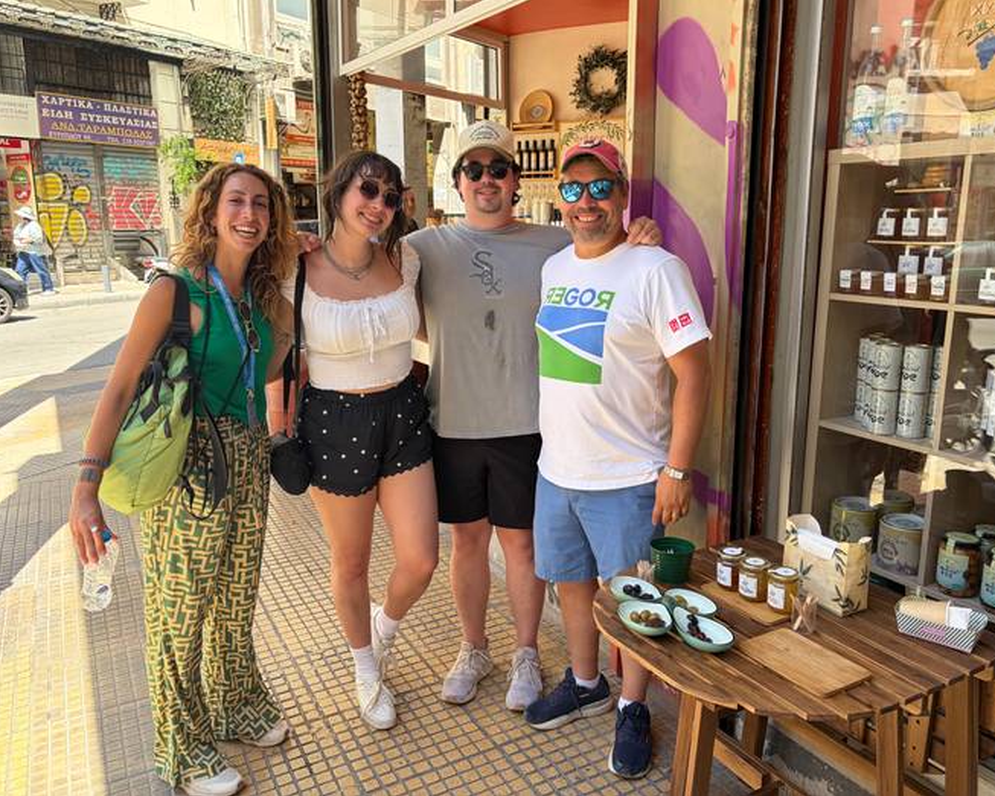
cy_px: 386
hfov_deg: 62.2
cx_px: 518
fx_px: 824
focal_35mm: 28
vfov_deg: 51.5
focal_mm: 5.96
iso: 64
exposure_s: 1/444
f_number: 1.6
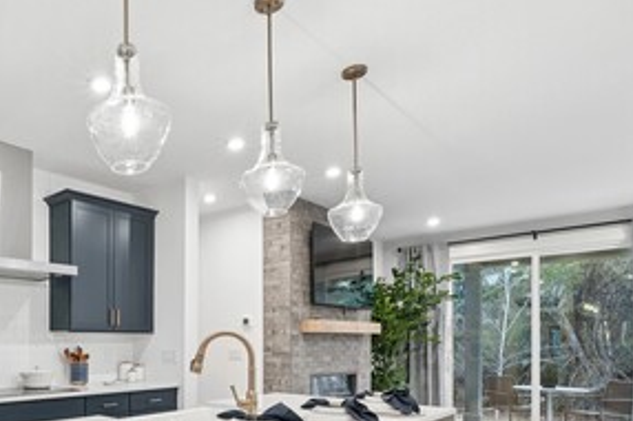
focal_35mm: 28
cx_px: 108
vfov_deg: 43.8
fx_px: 492
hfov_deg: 59.3
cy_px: 345
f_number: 10
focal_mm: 16
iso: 200
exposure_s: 1/4
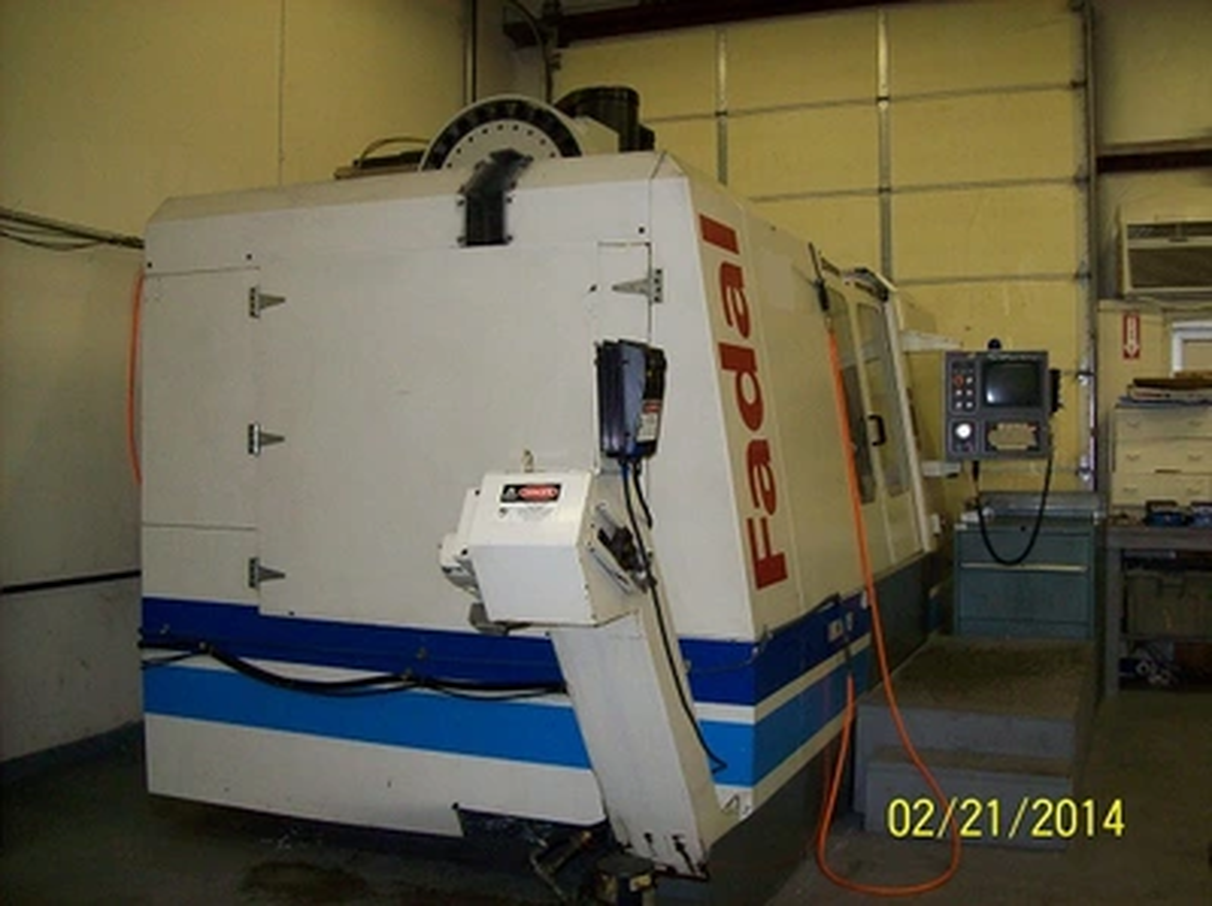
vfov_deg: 39.6
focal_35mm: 36
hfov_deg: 51.4
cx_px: 606
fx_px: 1259
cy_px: 453
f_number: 2.7
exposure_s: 1/64
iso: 200
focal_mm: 6
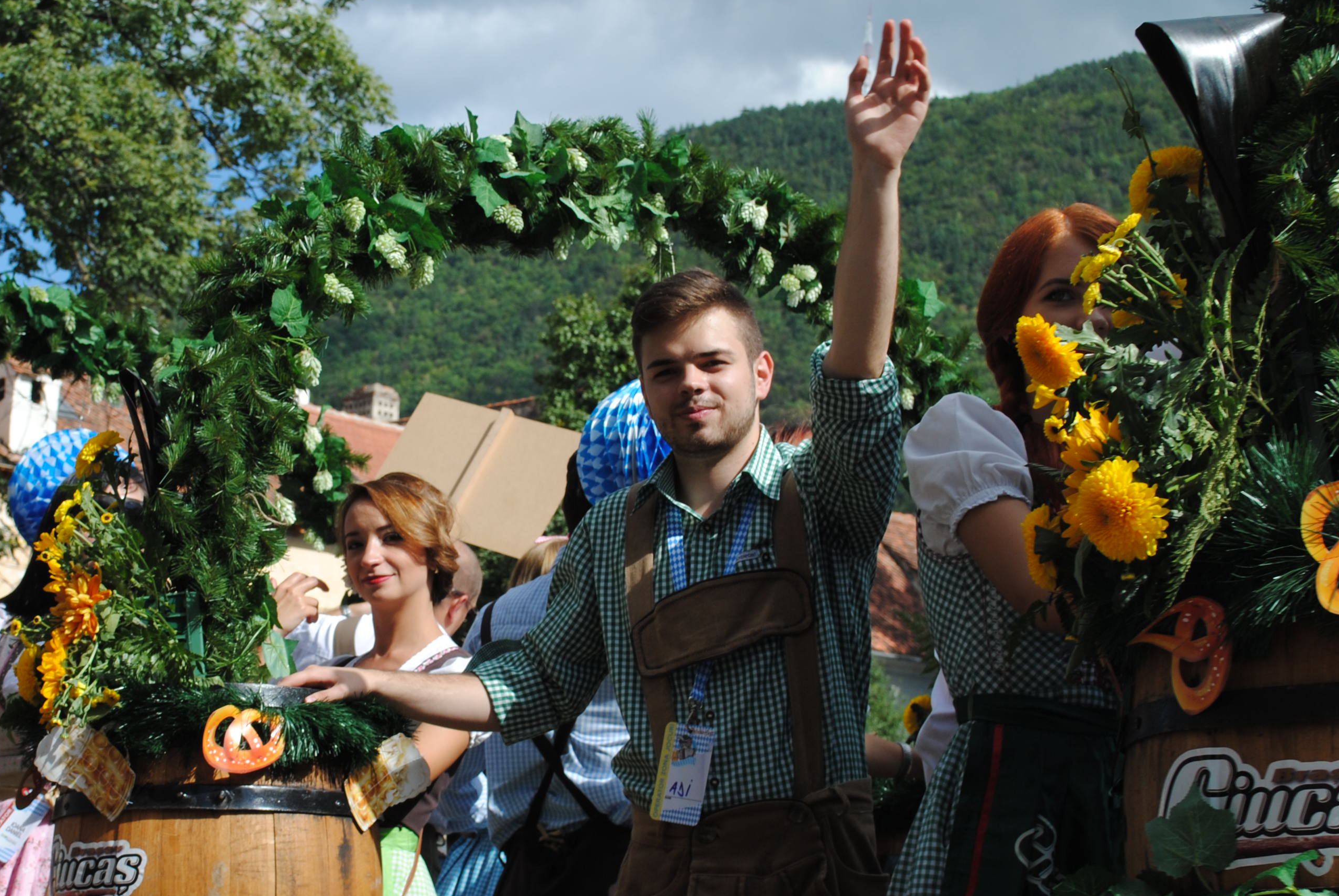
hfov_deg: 29.4
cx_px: 432
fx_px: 2532
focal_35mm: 68
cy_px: 522
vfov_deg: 20.1
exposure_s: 1/250
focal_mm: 30
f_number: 7.1
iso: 100
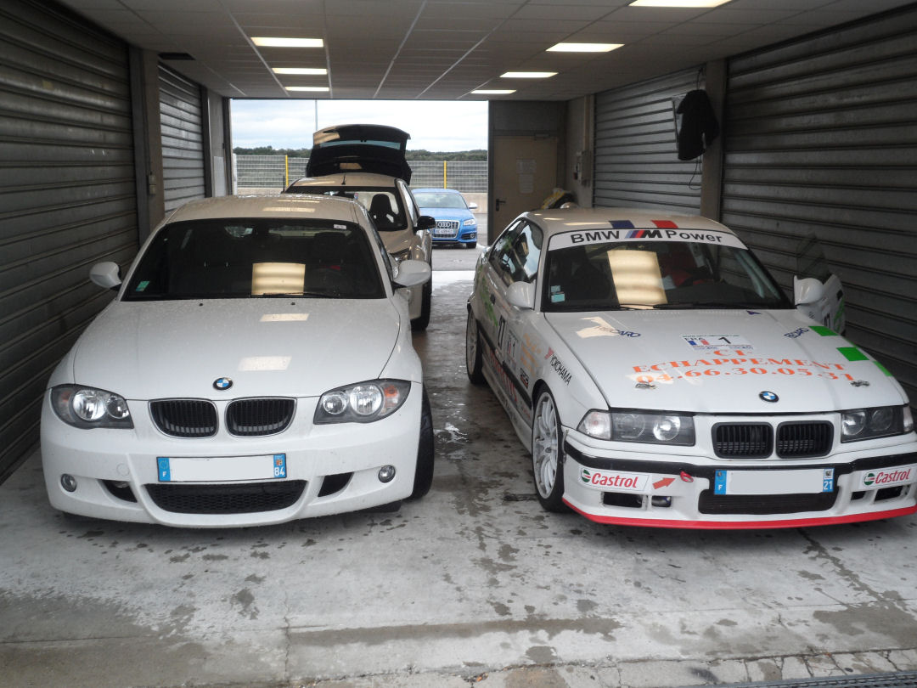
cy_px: 344
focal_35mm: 37
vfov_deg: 38.7
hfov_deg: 50.1
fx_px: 980
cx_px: 458
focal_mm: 6.6
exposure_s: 1/45
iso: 120
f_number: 4
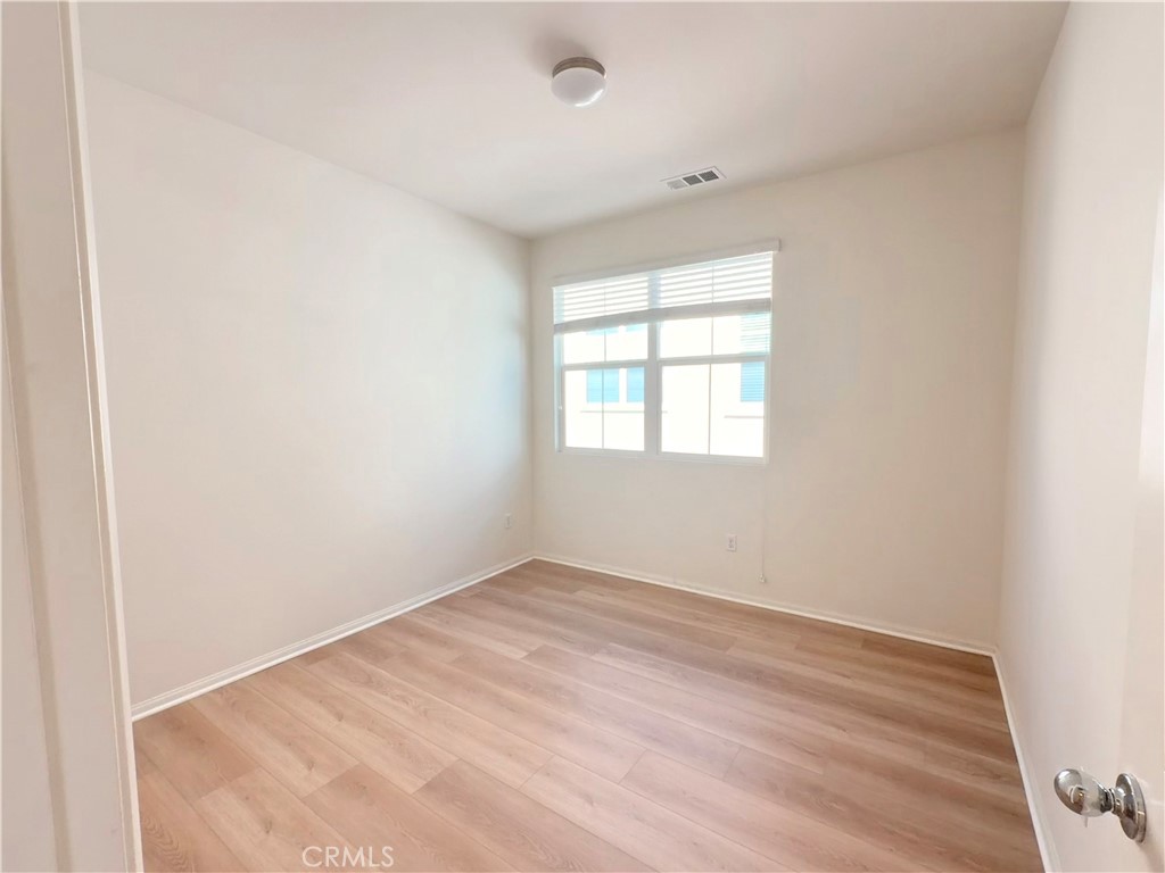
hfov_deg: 102.1
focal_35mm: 14
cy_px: 436
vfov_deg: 85.7
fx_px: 471
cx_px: 582
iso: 100
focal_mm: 2.22
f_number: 2.2
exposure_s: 1/120
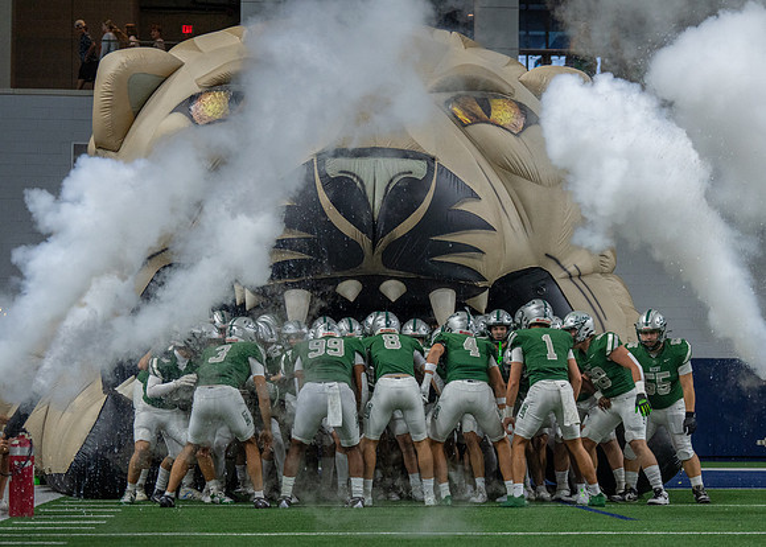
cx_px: 474
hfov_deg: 21.1
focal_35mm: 95
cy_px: 348
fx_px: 2057
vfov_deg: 15.1
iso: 1600
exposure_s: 1/1250
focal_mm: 70
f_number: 2.8
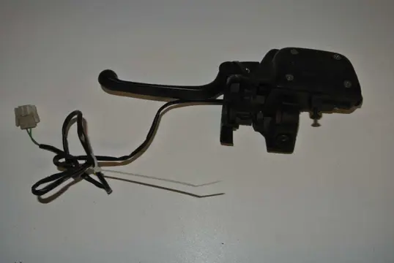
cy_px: 132
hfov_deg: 49.5
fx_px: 427
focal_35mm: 39
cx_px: 197
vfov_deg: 34.3
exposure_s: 1/60
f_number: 4
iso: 200
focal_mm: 14.5
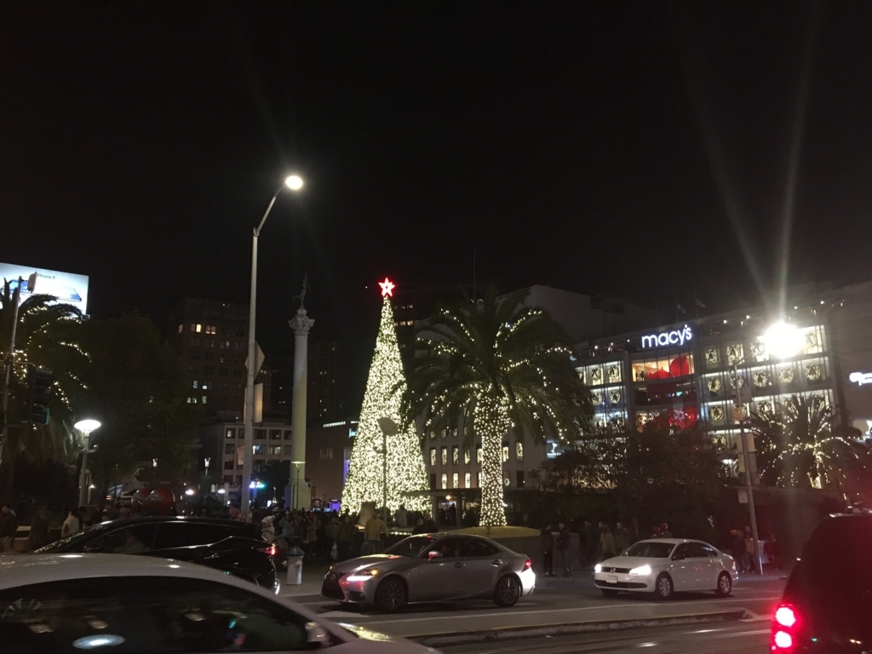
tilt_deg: +13.0
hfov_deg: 61.7
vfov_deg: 48.2
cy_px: 327
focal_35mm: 29
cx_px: 436
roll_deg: +0.4
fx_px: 731
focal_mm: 4.15
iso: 200
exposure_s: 1/15
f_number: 2.2
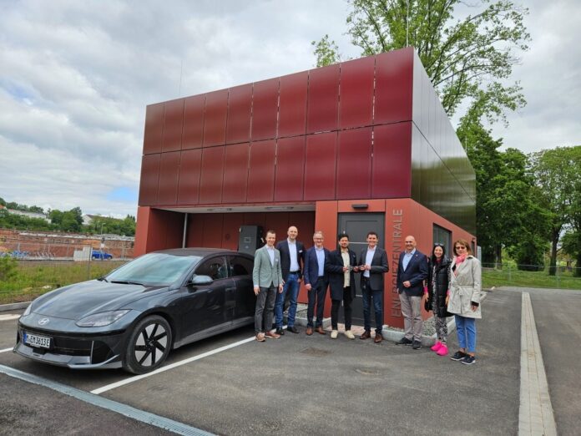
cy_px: 218
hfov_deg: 73.9
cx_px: 290
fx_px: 386
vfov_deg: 58.9
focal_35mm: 23
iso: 40
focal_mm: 5.4
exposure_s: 1/2000
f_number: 1.8
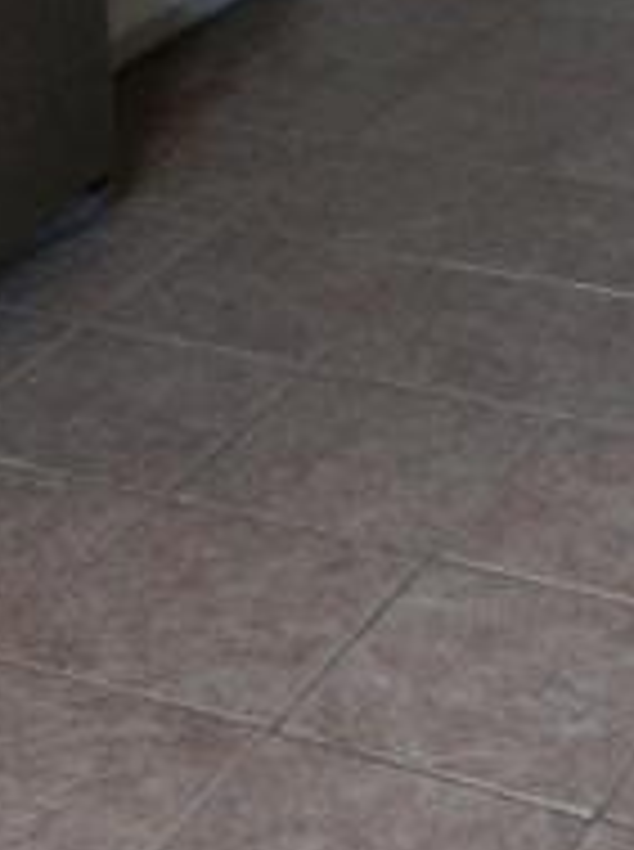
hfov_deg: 13.1
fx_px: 2744
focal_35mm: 112
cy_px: -337
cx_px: 468
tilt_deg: -9.4
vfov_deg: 16.4
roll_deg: +3.3
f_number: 2.4
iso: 200
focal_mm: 4.12
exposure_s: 1/20
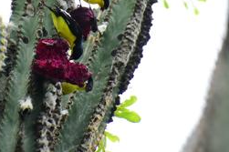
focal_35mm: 898
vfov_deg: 1.5
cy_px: 42
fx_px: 5708
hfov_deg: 2.3
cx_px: 34
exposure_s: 1/1000
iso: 640
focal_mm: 300
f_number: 6.3
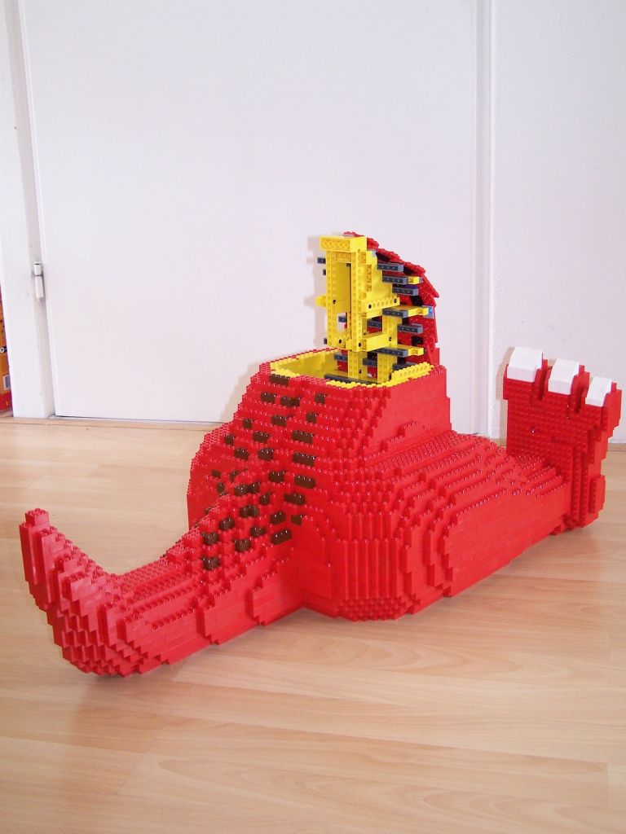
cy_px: 417
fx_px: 1037
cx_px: 313
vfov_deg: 43.9
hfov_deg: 33.6
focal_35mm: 43
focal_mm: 7.1
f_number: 2.9
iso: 140
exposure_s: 1/4
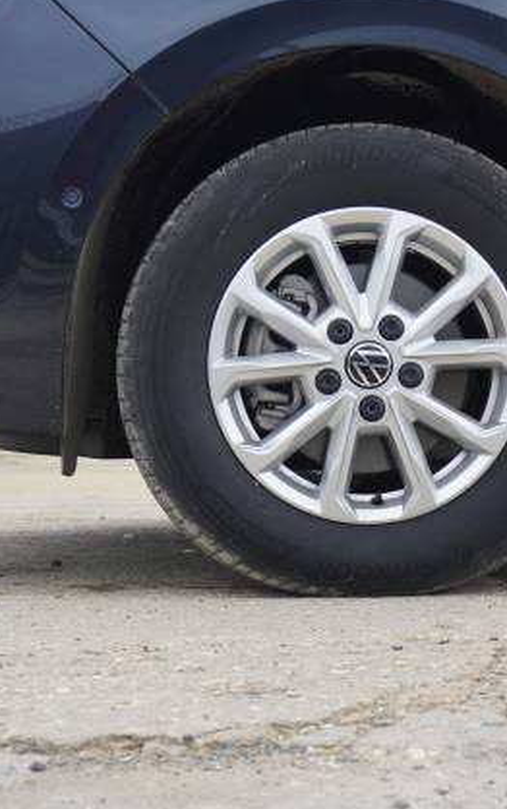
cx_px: 387
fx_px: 1495
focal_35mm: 68
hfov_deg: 19.1
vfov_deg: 30.3
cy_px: 403
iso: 320
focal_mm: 29
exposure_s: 1/60
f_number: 4.5
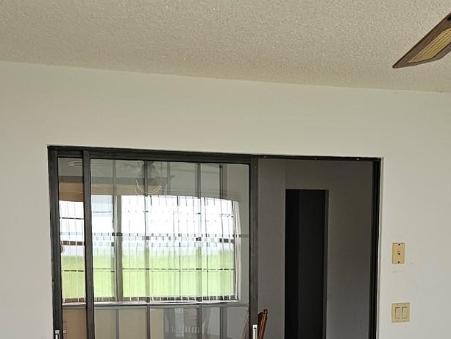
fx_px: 782
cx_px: 274
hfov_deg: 32.1
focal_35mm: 60
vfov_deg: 23.4
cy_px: 338
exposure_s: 1/180
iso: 200
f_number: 1.7
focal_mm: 6.3
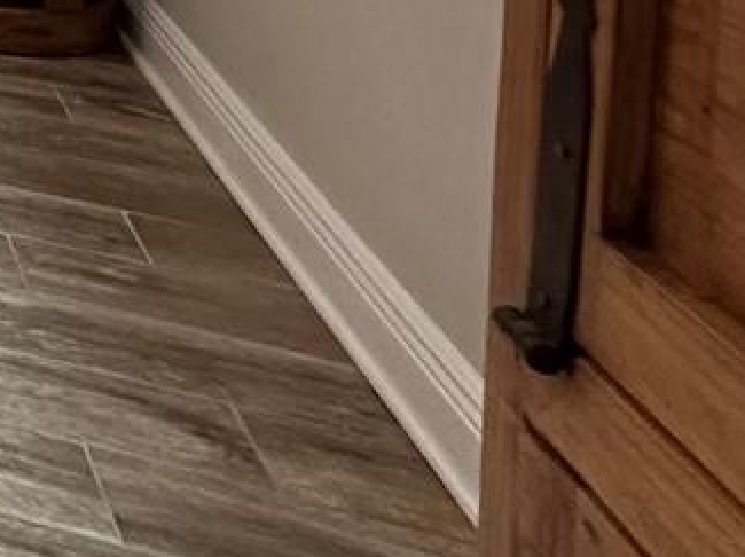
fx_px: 1483
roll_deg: -1.8
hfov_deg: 16.2
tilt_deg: -0.7
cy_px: -502
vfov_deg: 16.8
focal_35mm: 69
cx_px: -951
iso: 250
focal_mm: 2.22
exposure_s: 1/120
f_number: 2.2
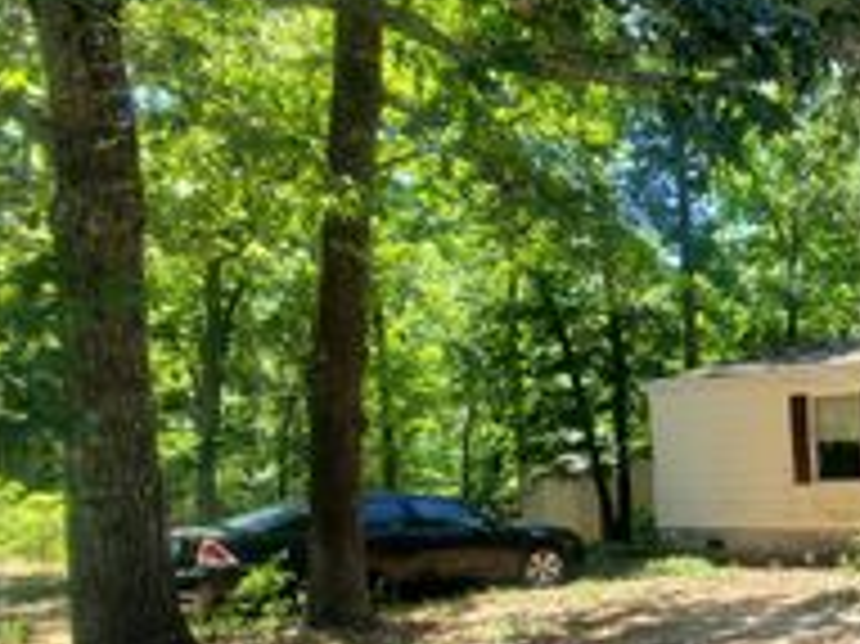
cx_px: 1009
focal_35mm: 34
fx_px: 844
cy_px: 484
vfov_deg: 40.6
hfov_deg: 40.1
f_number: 2.2
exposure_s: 1/383
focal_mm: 1.8
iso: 50
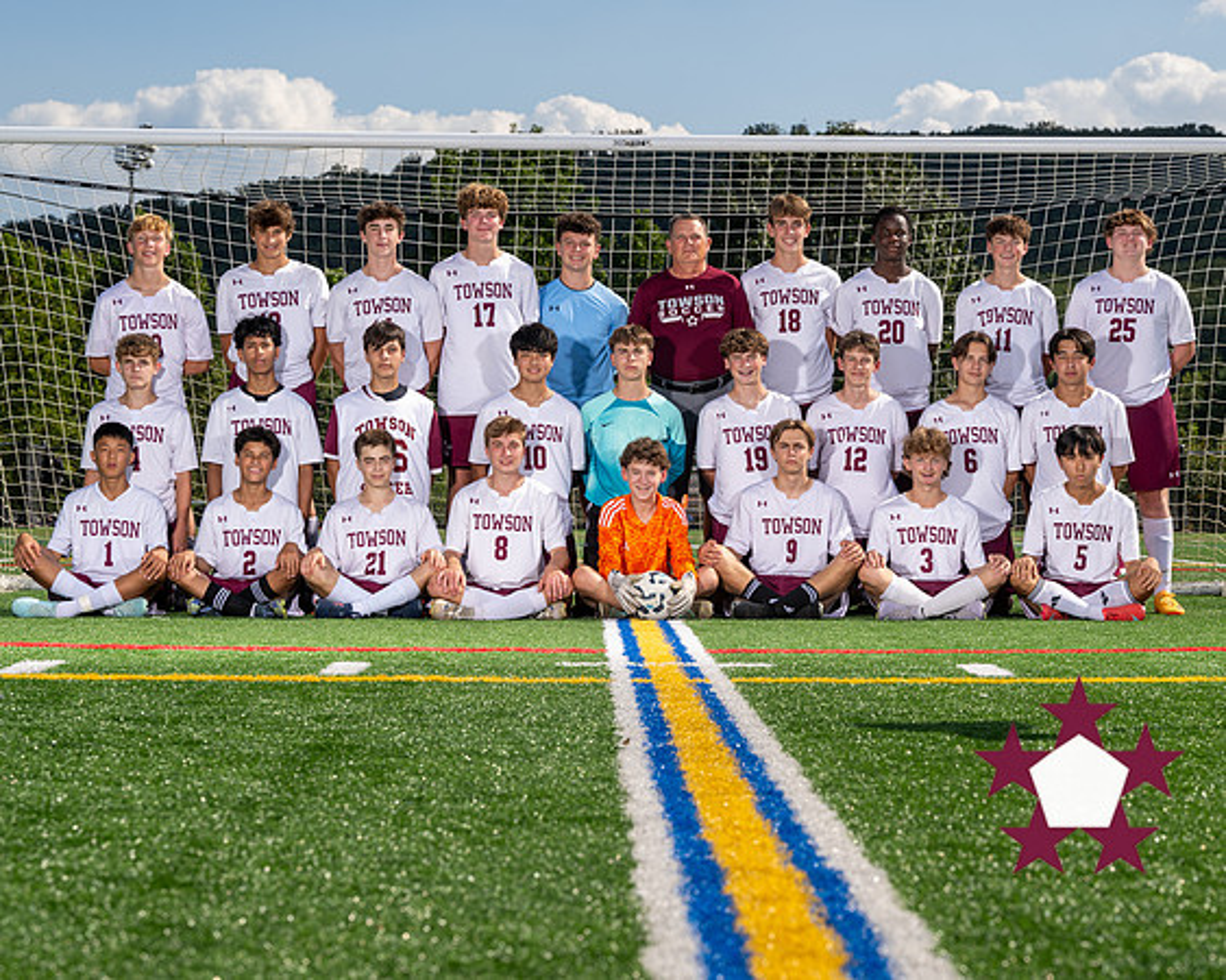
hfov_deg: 20.1
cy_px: 514
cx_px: 710
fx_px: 3456
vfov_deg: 16.1
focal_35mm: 95
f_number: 7.1
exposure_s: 1/200
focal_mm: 78
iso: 50
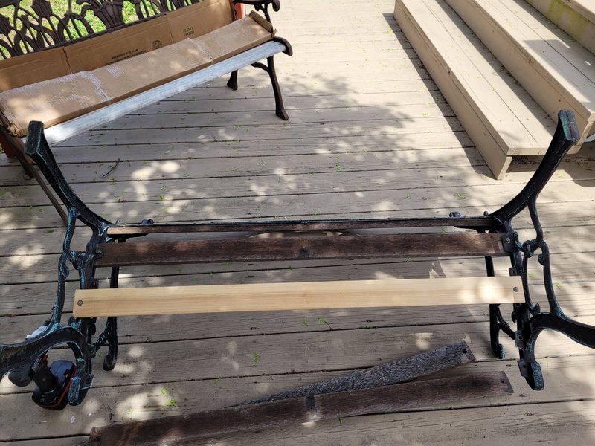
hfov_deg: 67.3
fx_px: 447
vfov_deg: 53.1
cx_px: 298
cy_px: 223
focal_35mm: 26
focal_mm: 5.4
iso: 40
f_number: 1.8
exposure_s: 1/850
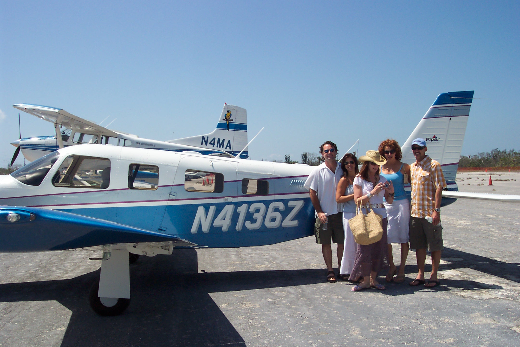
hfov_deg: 50.7
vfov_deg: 35.1
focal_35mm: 38
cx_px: 260
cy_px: 174
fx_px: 549
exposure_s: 1/1000
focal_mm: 8
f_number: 4.8
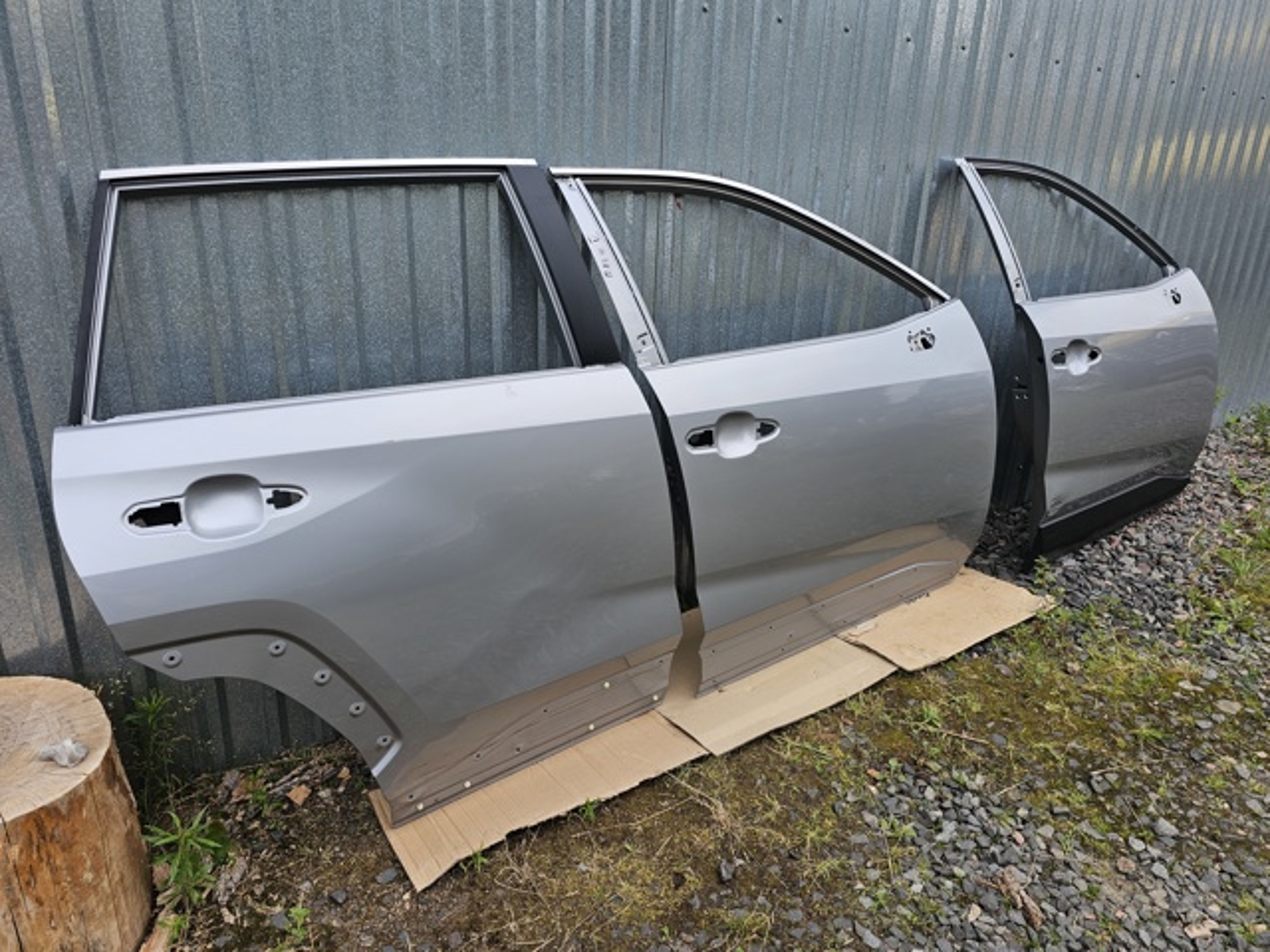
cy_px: 476
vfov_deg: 58.9
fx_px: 844
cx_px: 635
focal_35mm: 23
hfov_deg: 73.9
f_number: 1.7
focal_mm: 6.3
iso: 10
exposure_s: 1/343
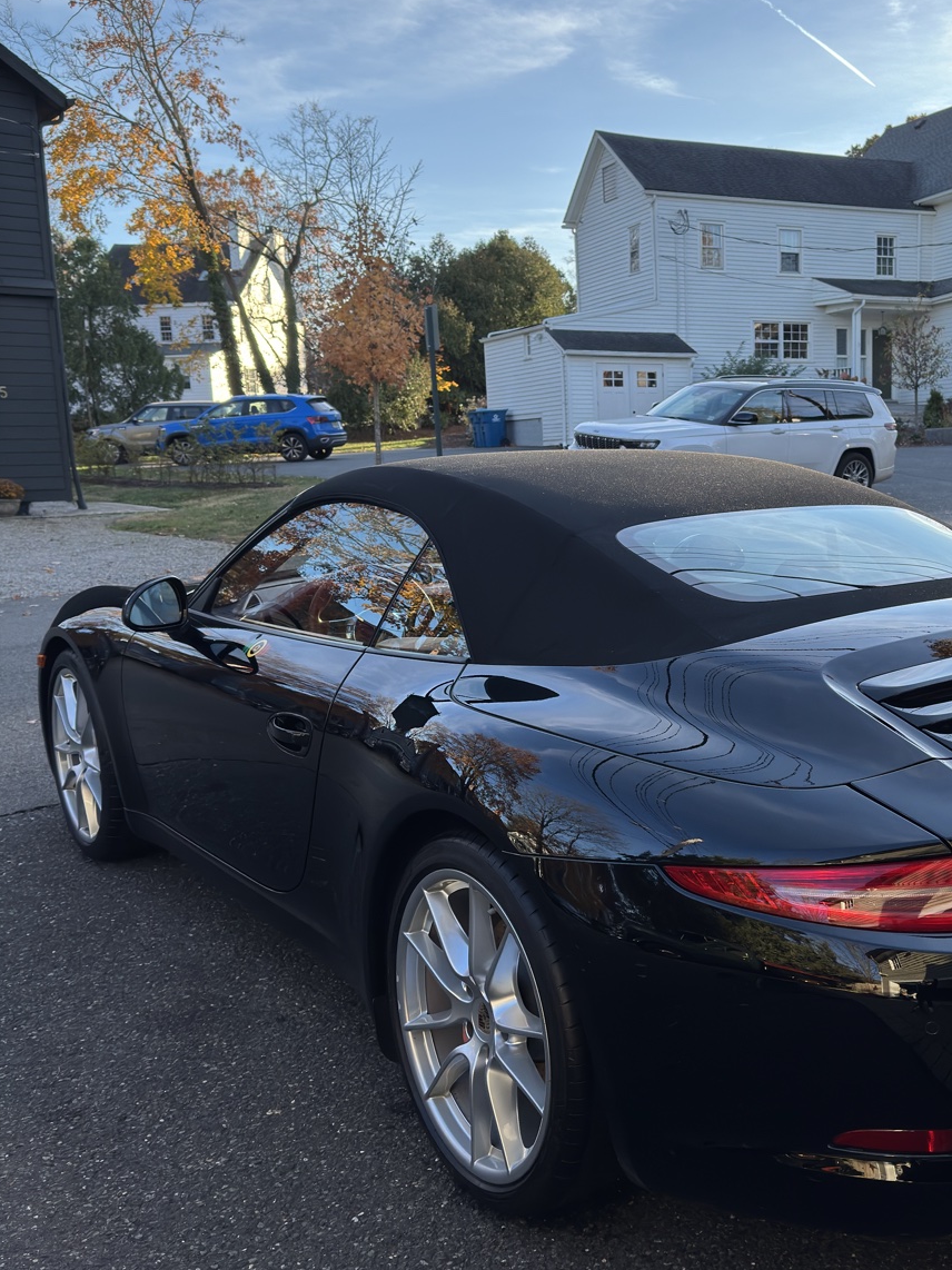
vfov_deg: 50.1
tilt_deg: -8.6
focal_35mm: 37
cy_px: 653
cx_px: 726
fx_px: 1357
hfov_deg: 37.6
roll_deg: +1.8
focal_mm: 6.76
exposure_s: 1/1538
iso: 100
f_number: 1.78
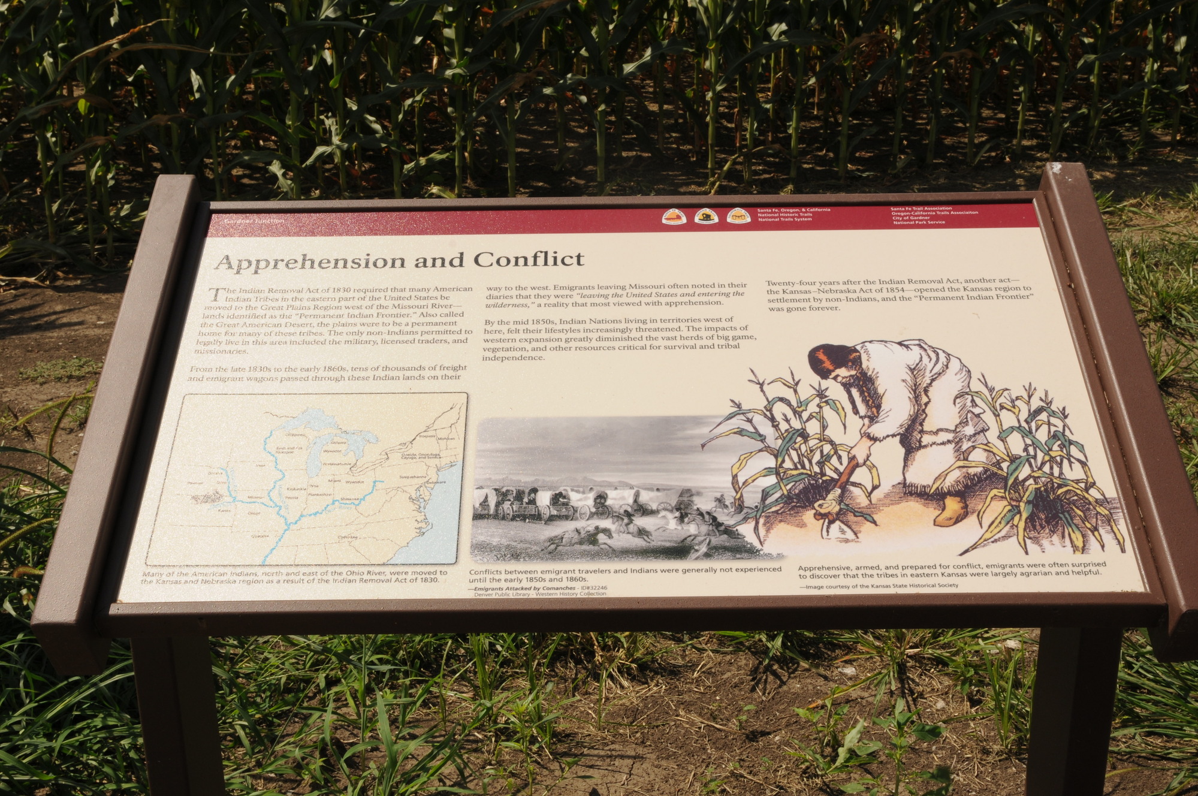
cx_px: 599
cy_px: 398
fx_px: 1446
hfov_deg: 45.0
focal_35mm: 44
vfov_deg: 30.8
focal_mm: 29
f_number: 16
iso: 200
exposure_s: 1/160
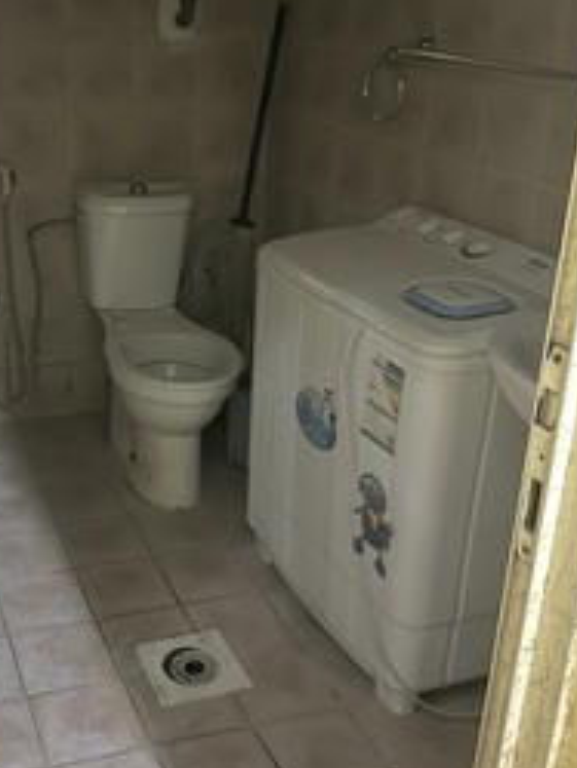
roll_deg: -1.6
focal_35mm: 44
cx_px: 137
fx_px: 977
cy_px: 332
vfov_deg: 42.8
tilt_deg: -19.1
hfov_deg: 32.2
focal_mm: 6.76
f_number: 1.78
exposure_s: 1/15
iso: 1000
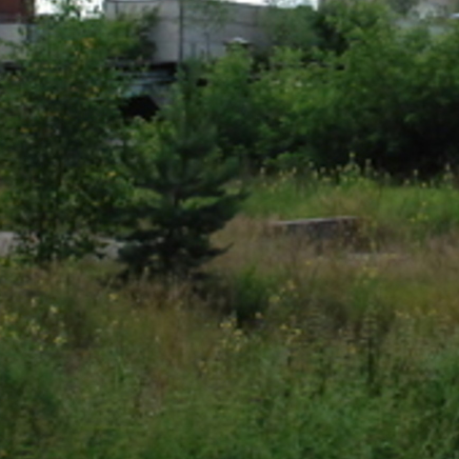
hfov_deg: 16.3
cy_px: 53
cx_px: 431
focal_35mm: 105
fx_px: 1575
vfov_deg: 16.4
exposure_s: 1/2000
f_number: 8
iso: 1250
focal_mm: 28
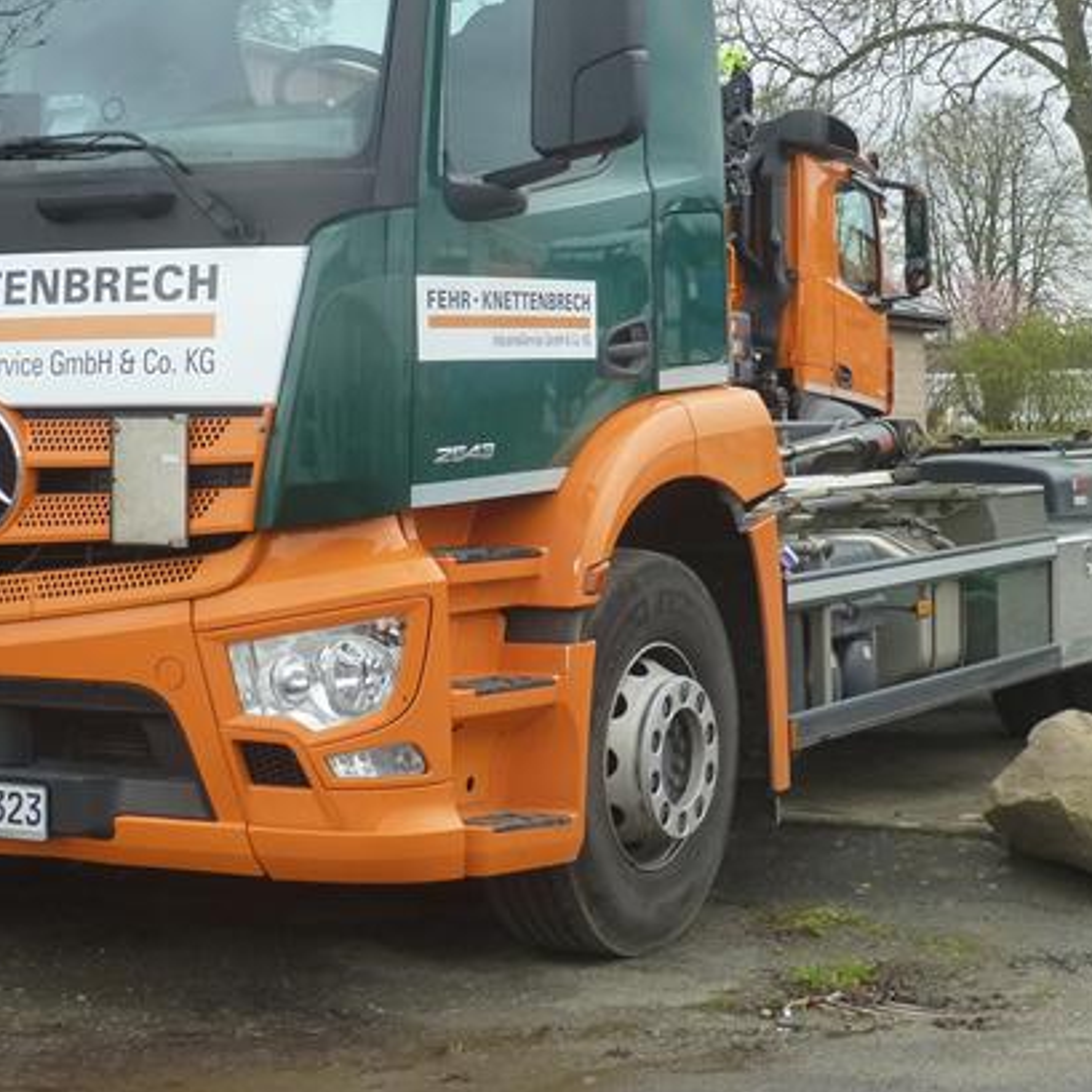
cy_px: 315
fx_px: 2712
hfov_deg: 22.7
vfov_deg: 22.6
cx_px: 382
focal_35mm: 76
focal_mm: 7.9
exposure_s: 1/160
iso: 160
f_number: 4.1
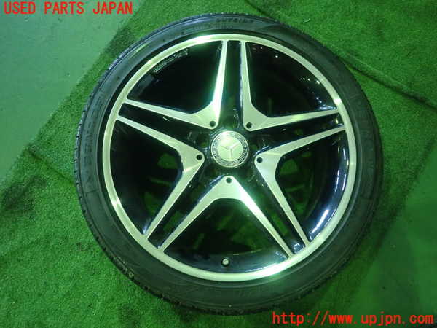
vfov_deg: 54.9
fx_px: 316
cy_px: 164
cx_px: 218
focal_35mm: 25
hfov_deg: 69.4
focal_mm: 4.5
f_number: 2
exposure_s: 1/50
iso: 1250
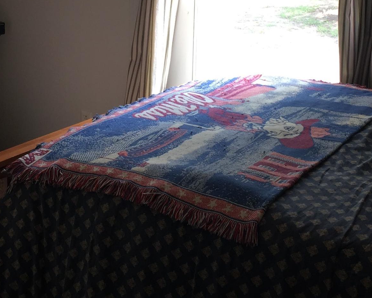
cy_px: 53
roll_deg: +0.3
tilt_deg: -13.6
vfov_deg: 20.7
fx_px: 804
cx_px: 140
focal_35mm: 73
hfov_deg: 26.0
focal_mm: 4.15
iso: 32
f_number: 2.2
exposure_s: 1/40
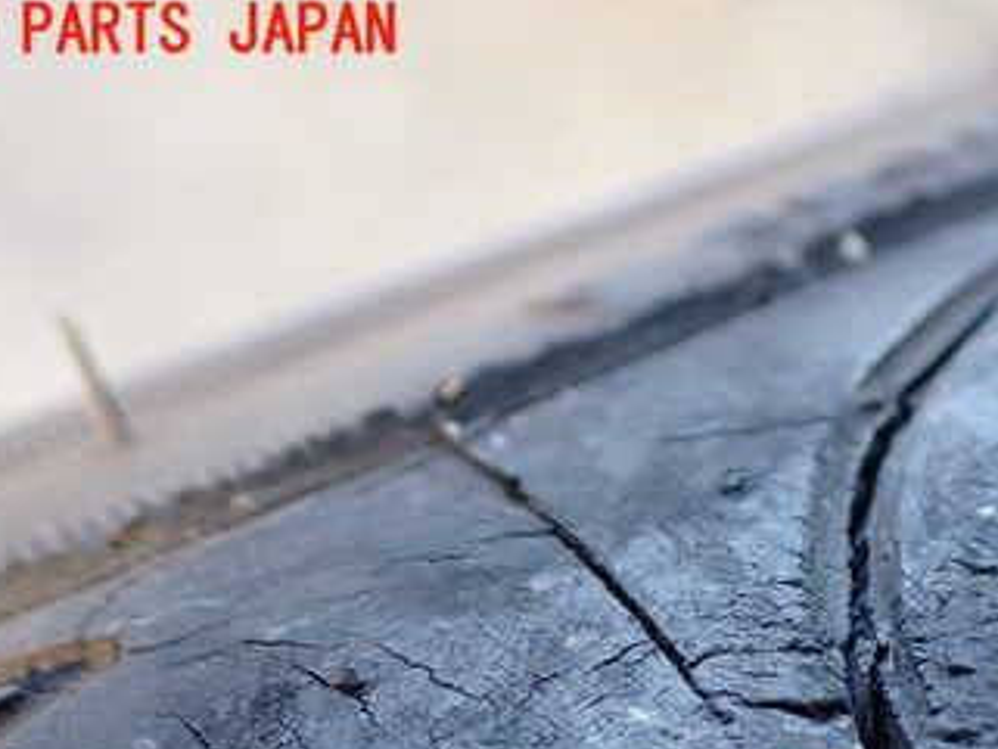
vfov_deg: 25.2
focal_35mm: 56
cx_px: 765
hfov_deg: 33.6
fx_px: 1615
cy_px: 693
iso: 400
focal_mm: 5.4
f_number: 2.3
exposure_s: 1/125
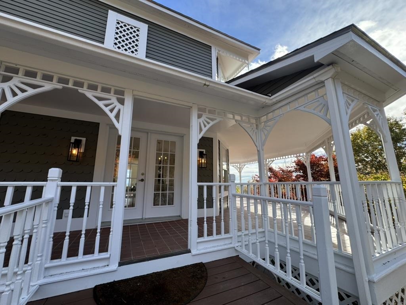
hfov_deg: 102.1
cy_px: 152
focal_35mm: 14
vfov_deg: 85.7
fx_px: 164
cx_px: 203
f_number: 2.2
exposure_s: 1/522
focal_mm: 2.22
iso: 40
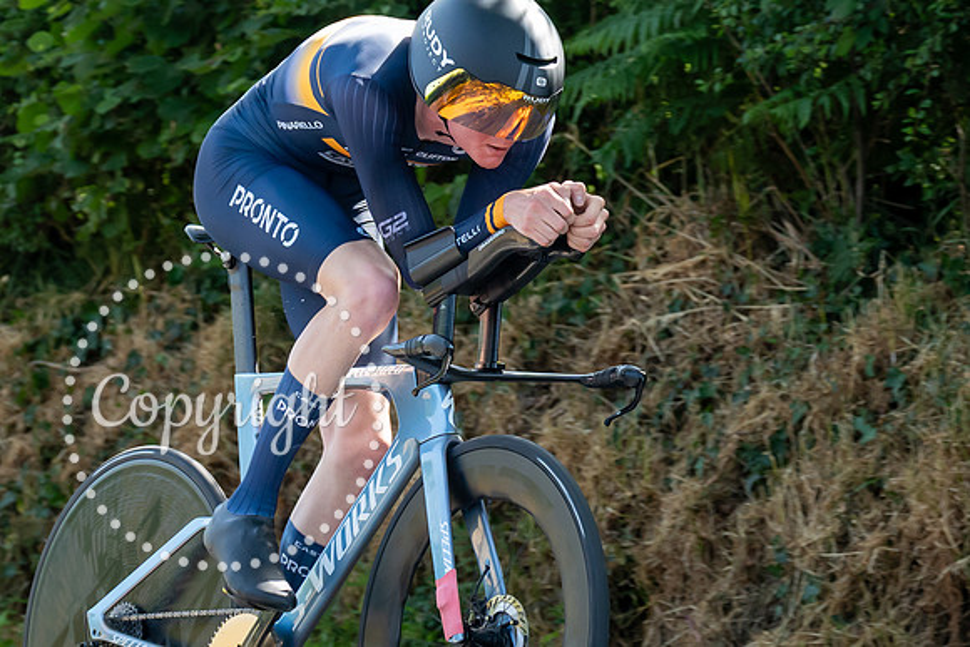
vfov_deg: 5.8
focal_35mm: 237
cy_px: 431
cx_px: 593
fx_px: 6390
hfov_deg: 8.7
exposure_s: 1/1000
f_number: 4
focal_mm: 100
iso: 1000
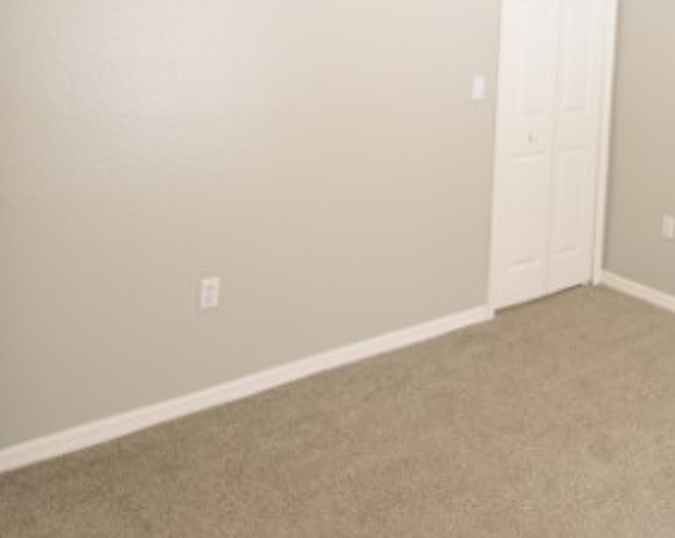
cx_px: 527
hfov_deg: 47.9
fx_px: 718
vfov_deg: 38.3
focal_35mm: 36
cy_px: 53
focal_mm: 10
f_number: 3.5
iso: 1000
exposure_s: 1/60
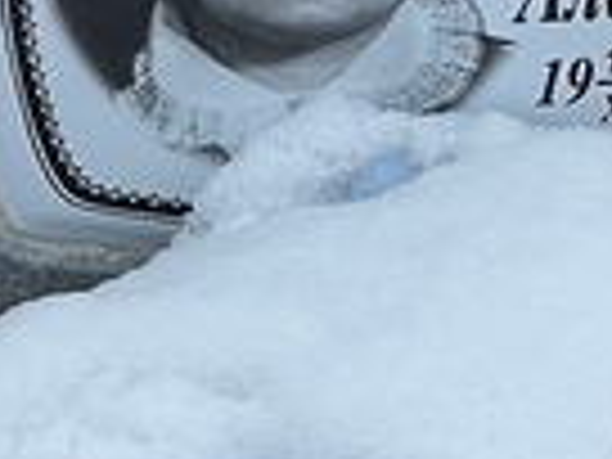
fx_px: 7991
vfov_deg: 3.3
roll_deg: +0.4
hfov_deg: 4.4
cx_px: 495
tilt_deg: -39.2
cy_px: -32
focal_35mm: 452
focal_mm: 9
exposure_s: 1/99
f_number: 2.8
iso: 32
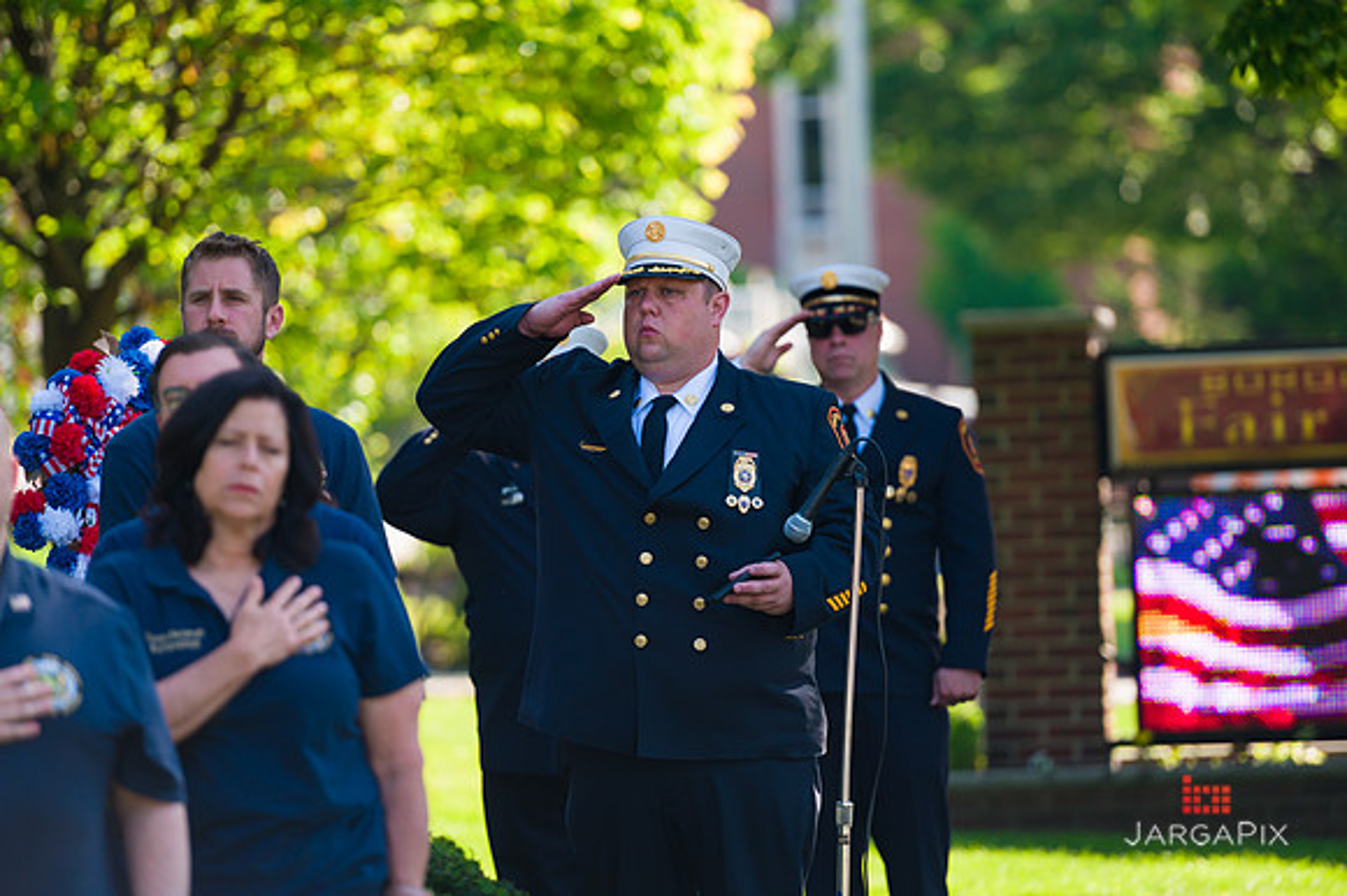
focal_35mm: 200
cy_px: 448
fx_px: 7479
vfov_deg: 6.9
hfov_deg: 10.3
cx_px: 674
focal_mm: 200
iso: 200
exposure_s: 1/800
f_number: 3.2
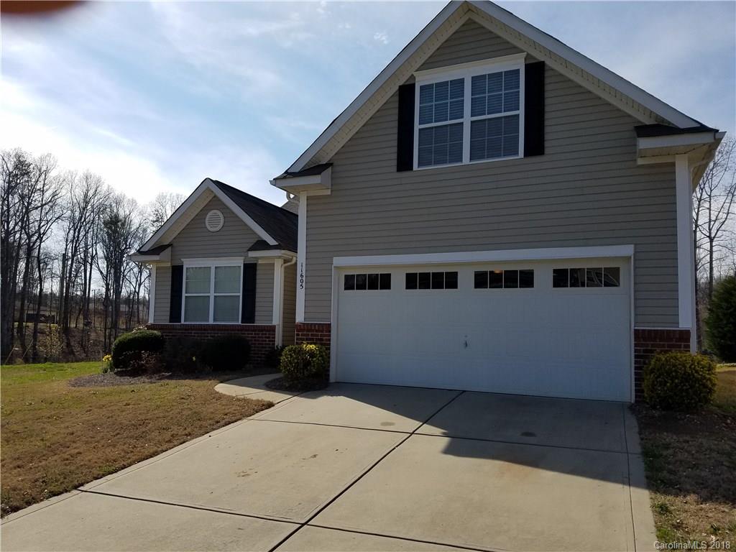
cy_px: 276
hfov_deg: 67.3
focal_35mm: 26
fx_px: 553
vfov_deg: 53.1
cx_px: 368
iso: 50
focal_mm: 4.2
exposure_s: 1/4072
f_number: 1.7
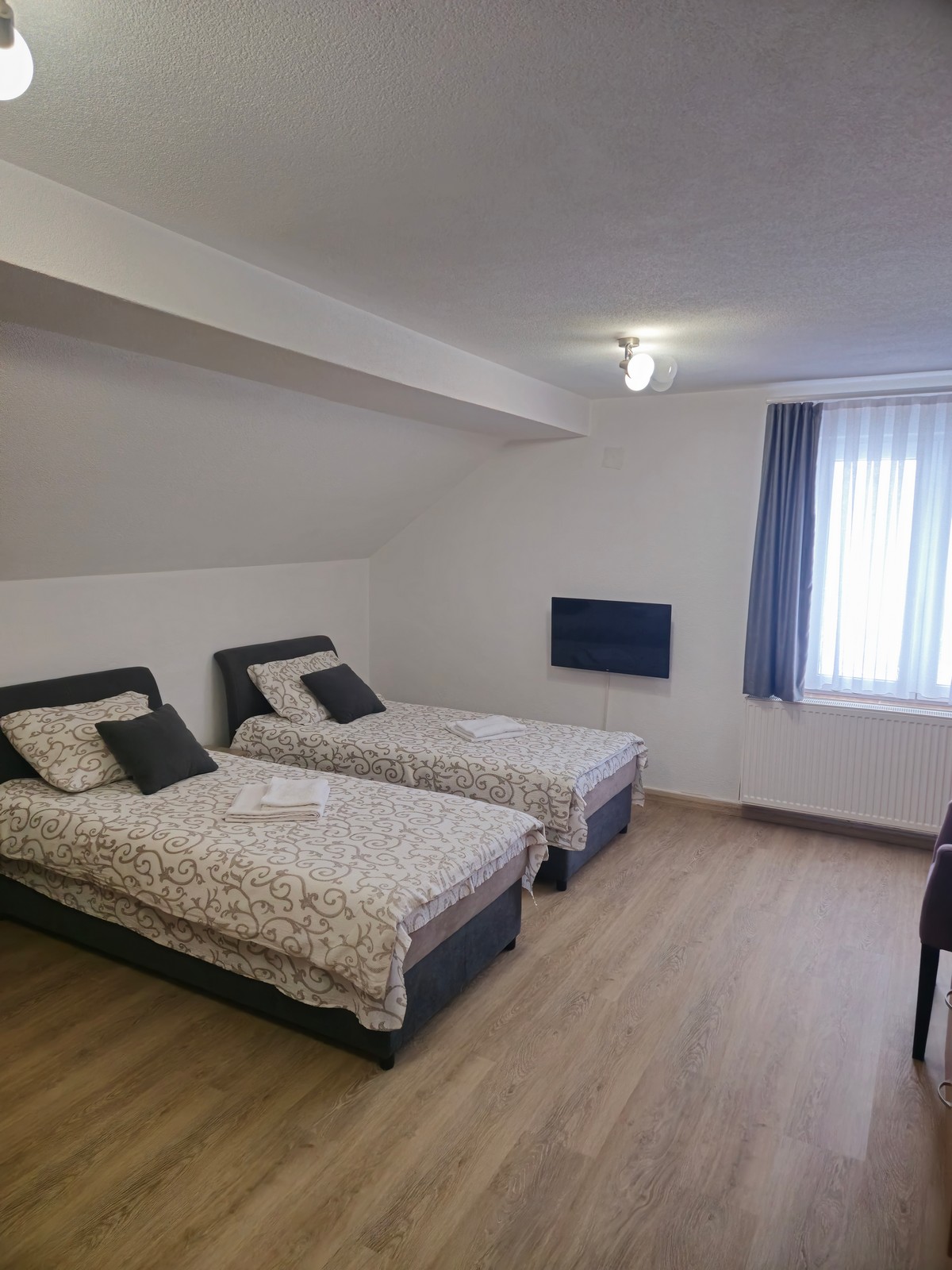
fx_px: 843
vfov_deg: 73.9
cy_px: 635
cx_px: 476
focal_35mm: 23
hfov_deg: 58.9
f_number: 1.7
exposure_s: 1/100
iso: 500
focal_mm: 6.3
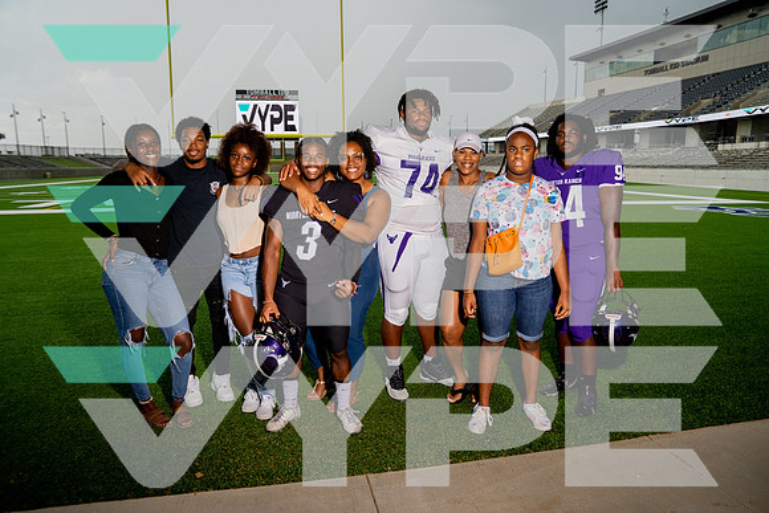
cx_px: 384
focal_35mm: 24
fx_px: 513
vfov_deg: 53.2
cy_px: 256
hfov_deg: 73.7
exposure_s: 1/1600
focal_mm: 24
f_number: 4.5
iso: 1000
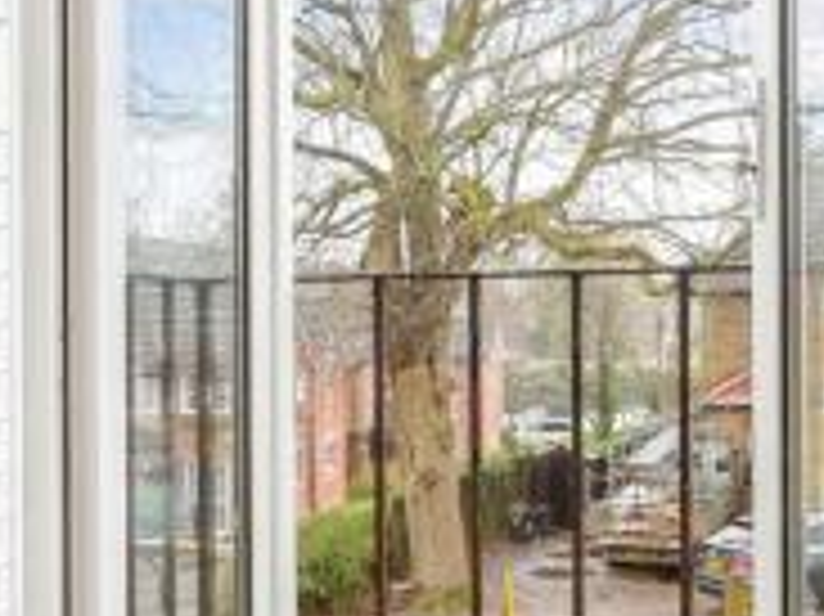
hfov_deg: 31.5
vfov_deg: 24.4
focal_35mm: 60
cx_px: 180
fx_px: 1427
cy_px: 335
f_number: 8
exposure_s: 1/10
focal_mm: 16
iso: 400
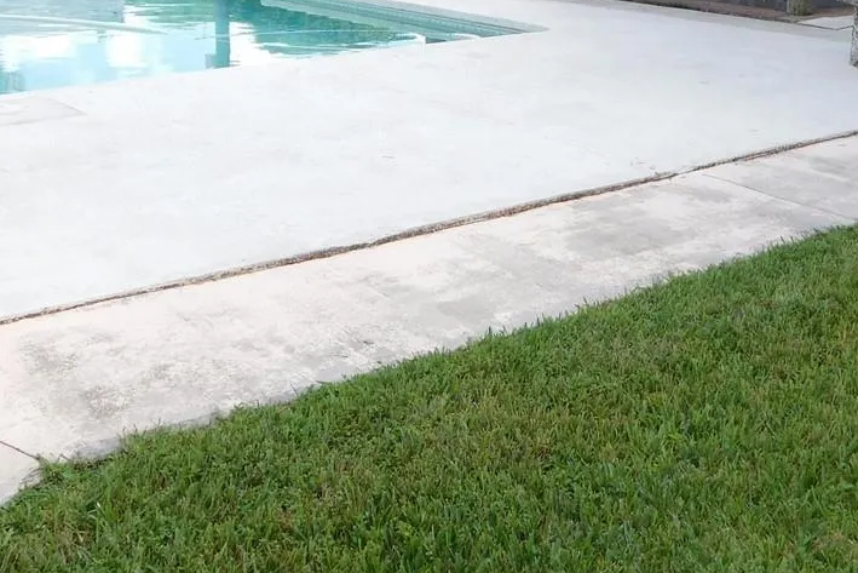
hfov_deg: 36.9
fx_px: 1287
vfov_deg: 24.5
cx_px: 445
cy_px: 80
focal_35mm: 54
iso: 125
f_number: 3
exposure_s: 1/640
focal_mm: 4
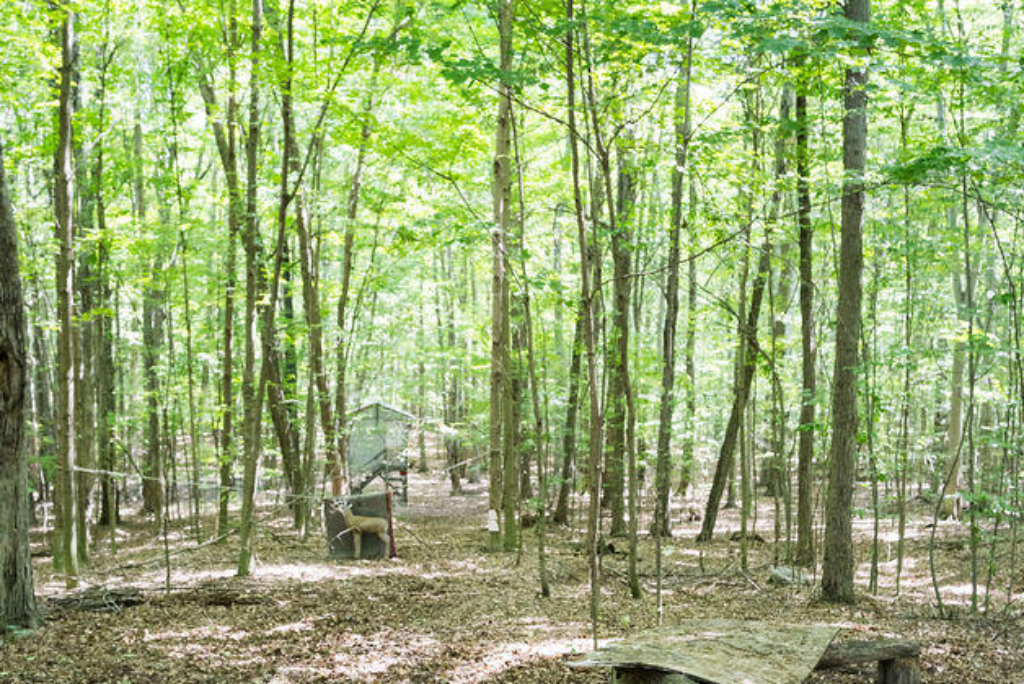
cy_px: 502
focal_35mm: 44
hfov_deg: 44.5
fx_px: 1252
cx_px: 505
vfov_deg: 30.1
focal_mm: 27
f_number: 2.8
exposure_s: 1/160
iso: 2000
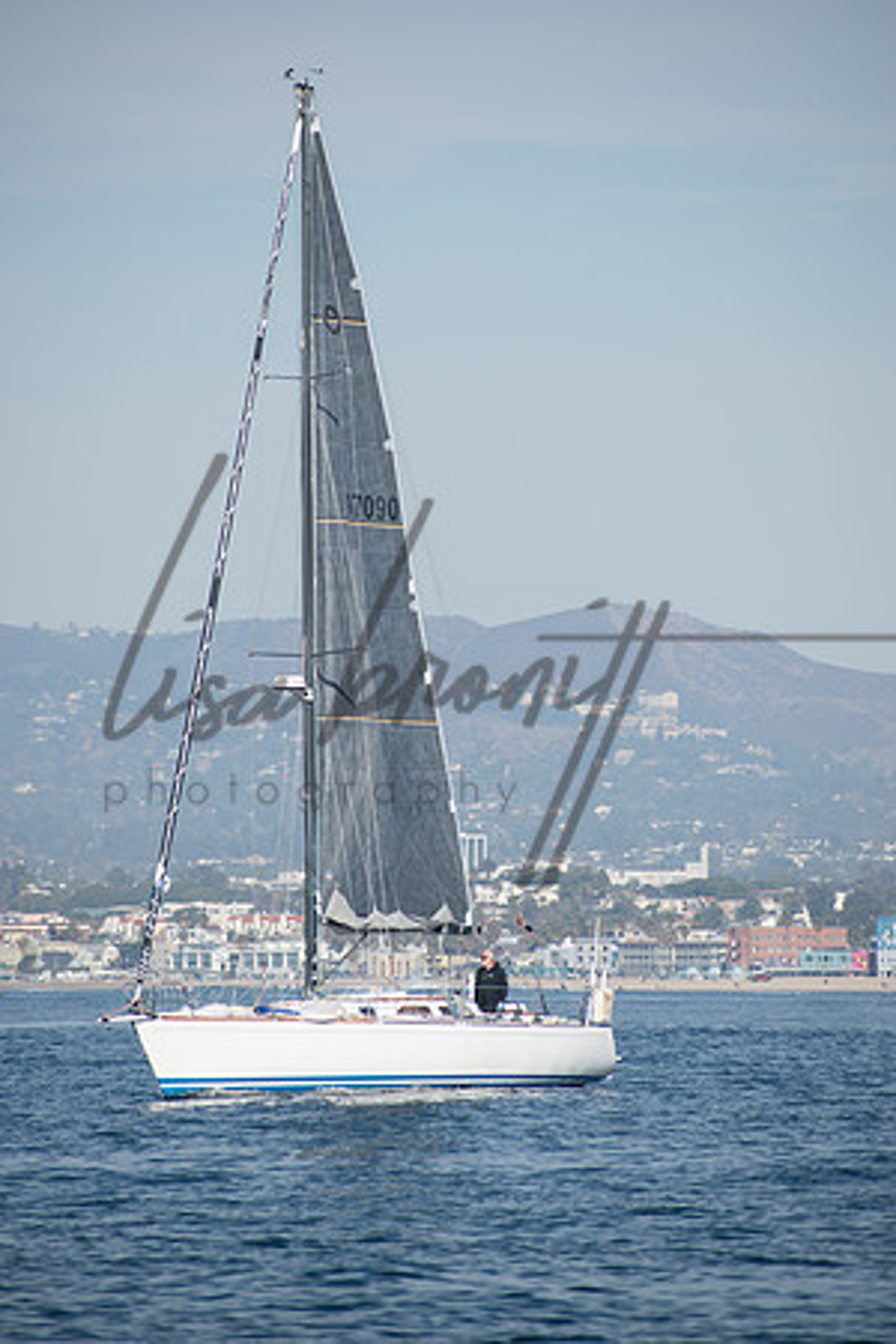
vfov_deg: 6.2
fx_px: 12319
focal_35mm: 330
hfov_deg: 4.2
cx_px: 448
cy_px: 672
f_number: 7.1
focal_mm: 220
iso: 100
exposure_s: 1/500
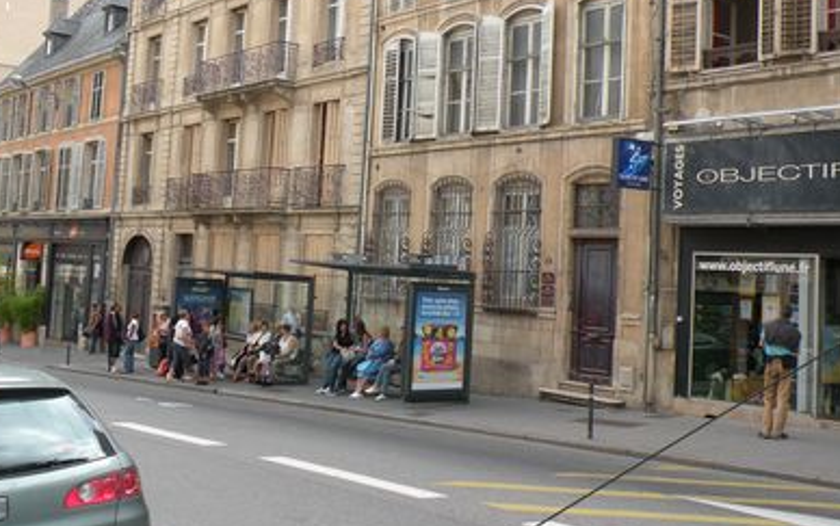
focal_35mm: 46
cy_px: 174
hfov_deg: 43.5
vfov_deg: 27.9
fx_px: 1054
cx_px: 416
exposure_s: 1/114
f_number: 4.5
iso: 64
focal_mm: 5.8
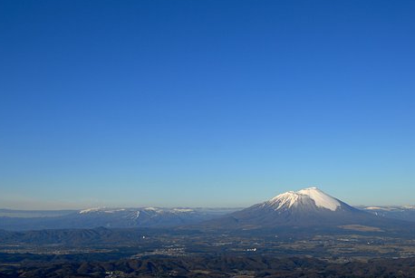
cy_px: 134
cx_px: 192
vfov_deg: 28.7
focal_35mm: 47
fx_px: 543
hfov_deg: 41.8
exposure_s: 1/1000
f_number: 5.6
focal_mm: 28
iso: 100
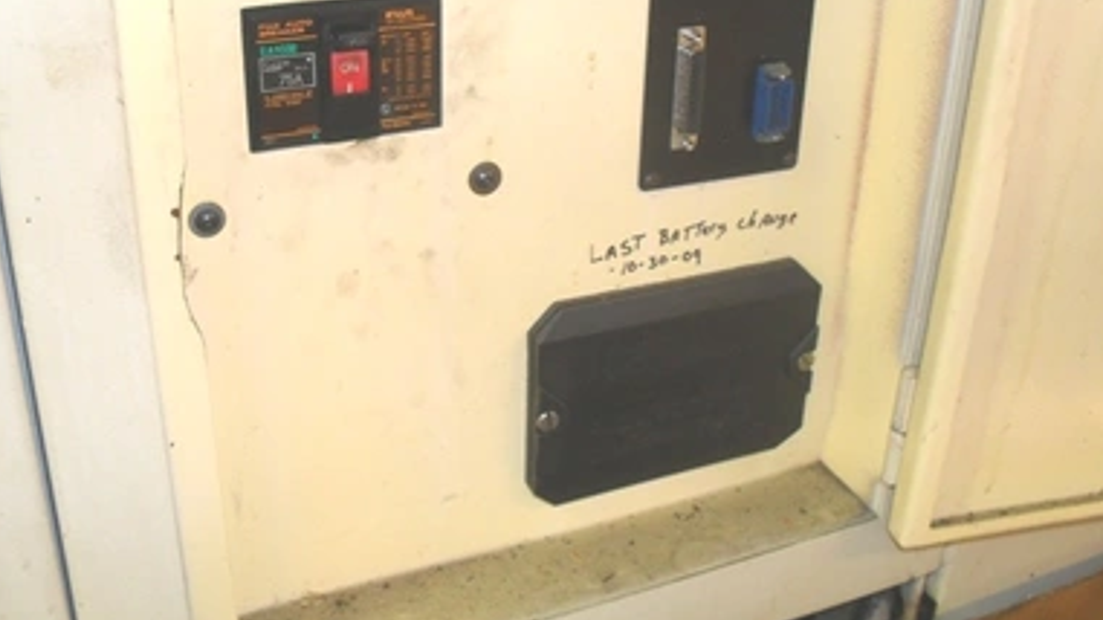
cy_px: 211
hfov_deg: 50.5
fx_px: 1169
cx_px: 556
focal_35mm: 40
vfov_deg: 29.5
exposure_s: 1/45
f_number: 3.2
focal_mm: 6.3
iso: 200
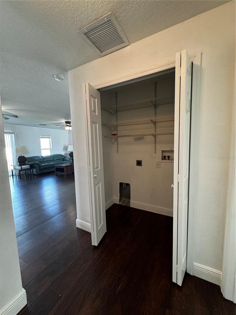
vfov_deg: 102.1
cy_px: 158
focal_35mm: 14
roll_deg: +2.0
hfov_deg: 85.7
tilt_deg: -5.8
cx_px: 118
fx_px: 127
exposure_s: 1/60
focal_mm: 2.22
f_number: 2.2
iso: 500
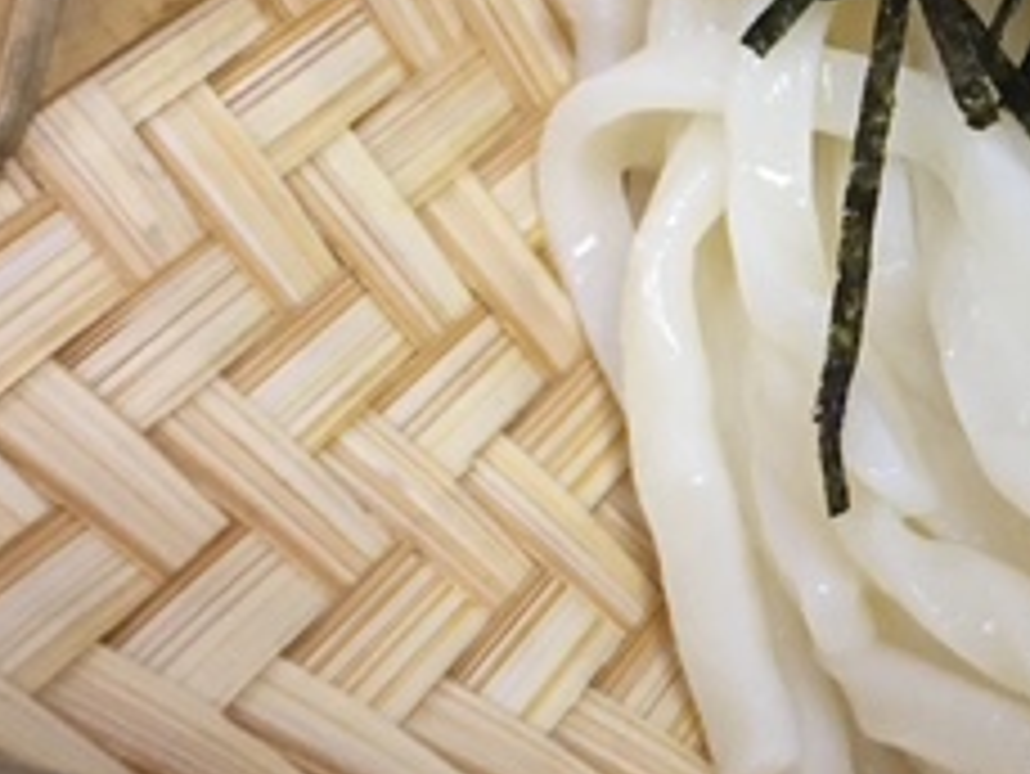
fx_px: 2411
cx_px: 1277
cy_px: 504
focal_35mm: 81
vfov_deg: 18.2
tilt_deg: -56.4
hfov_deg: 22.1
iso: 200
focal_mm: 4.15
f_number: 2.2
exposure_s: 1/33
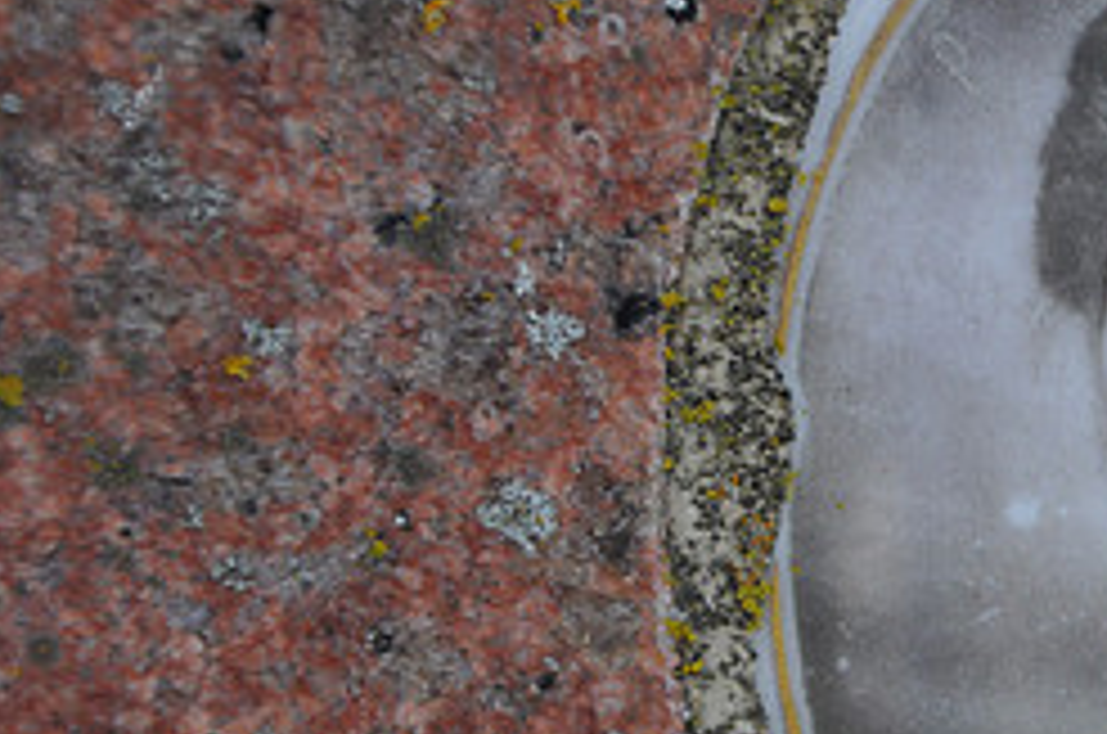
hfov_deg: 8.2
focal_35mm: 248
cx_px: 1256
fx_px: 7611
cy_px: 547
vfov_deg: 5.5
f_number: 5.3
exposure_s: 1/80
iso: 400
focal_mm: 70
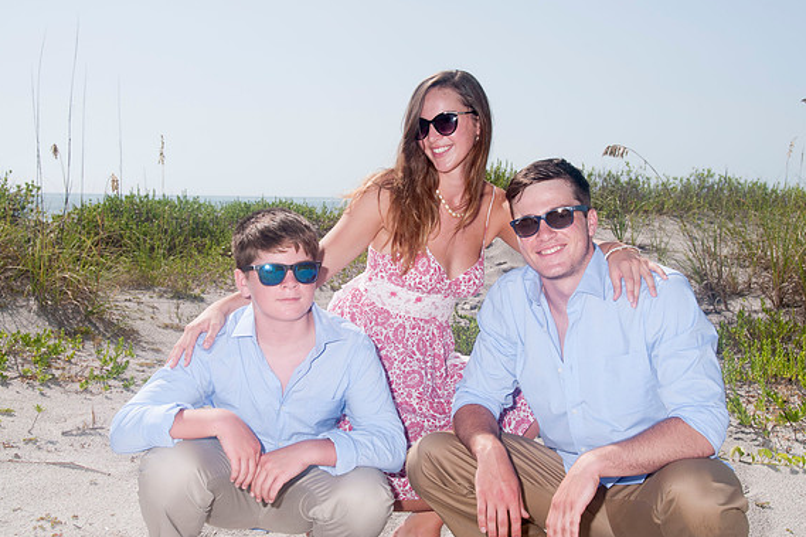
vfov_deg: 24.6
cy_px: 267
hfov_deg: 36.3
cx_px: 402
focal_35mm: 55
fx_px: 1231
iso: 100
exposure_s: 1/250
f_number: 13
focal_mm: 36
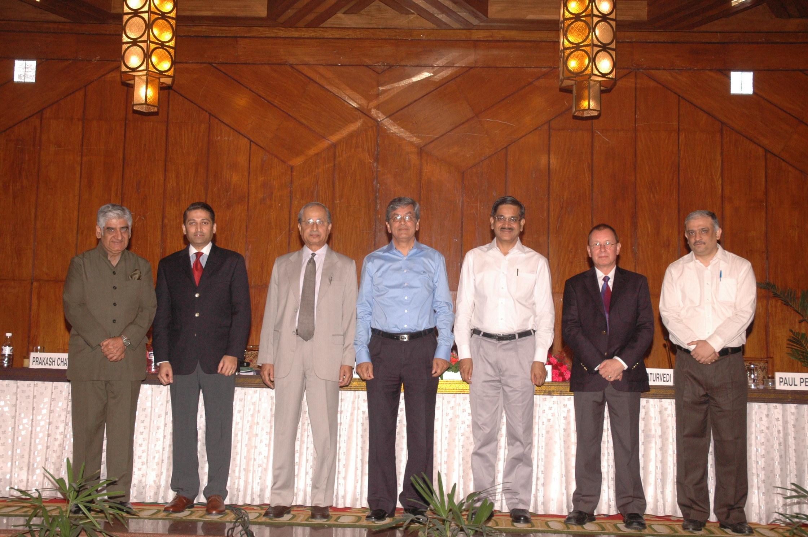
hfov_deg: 45.0
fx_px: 975
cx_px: 404
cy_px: 268
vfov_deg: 30.8
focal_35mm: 44
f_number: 5.6
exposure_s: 1/125
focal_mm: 29
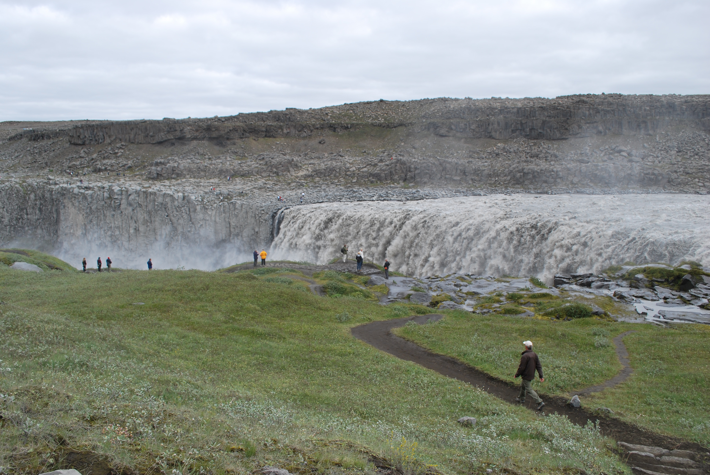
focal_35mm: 27
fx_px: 533
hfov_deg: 67.3
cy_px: 238
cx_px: 355
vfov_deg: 48.0
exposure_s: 1/200
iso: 100
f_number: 7.1
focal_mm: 18
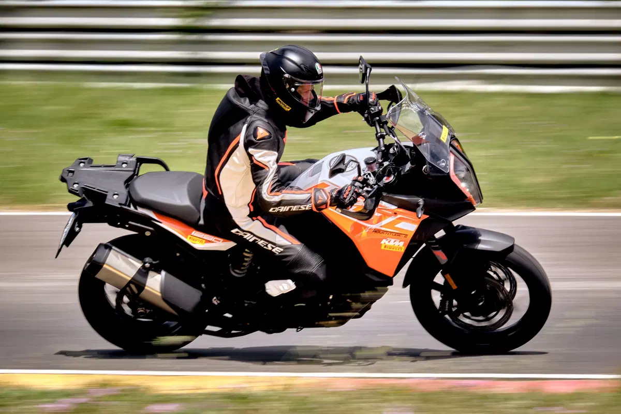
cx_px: 310
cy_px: 207
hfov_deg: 6.9
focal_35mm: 300
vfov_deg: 4.6
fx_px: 5175
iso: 200
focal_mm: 200
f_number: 18
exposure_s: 1/160
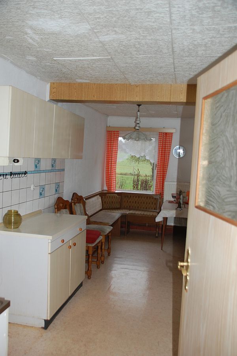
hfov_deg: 47.9
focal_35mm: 27
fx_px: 267
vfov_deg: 67.4
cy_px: 178
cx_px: 118
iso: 400
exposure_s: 1/60
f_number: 3.5
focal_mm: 18
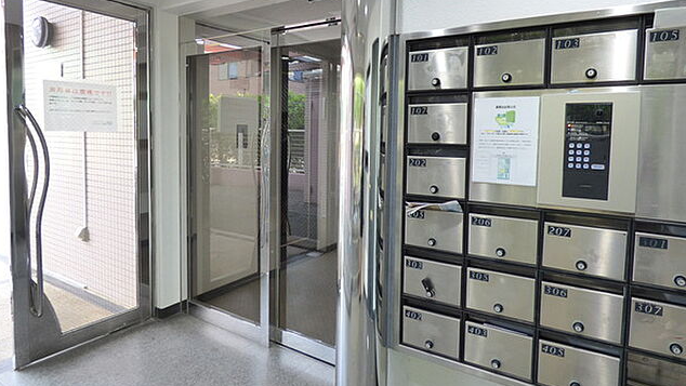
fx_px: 400
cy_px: 158
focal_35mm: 22
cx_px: 341
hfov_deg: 81.2
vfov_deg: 51.2
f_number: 2.8
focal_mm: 3.58
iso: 400
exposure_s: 1/60
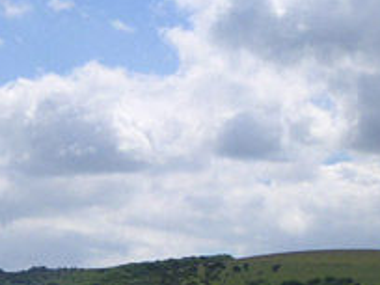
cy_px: 261
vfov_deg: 8.1
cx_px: -20
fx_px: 1998
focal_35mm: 182
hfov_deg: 10.7
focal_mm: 8.9
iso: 50
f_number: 6.7
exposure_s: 1/350
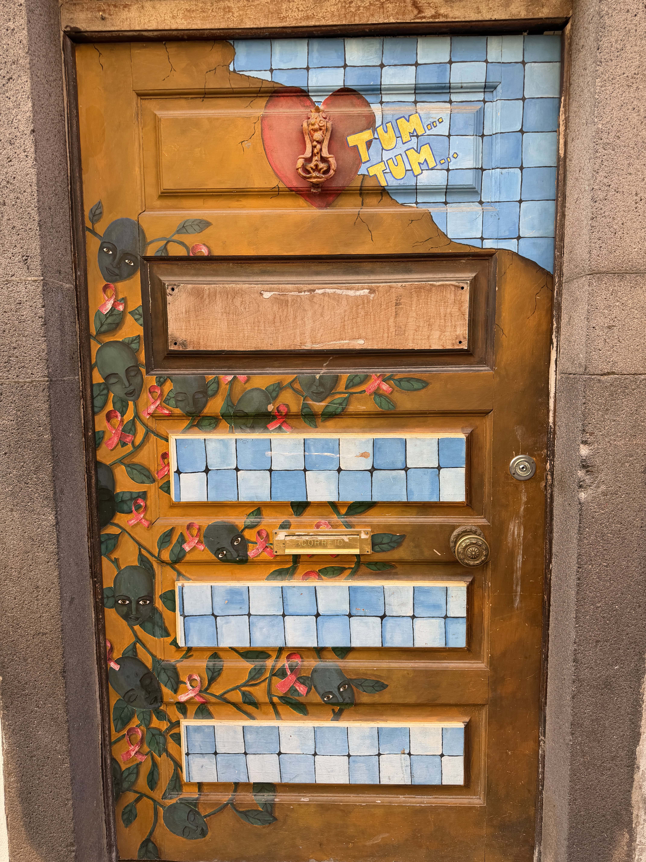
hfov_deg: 56.8
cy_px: 431
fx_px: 597
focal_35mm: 24
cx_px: 323
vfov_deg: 71.6
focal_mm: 6.8
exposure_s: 1/265
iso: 64
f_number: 1.8
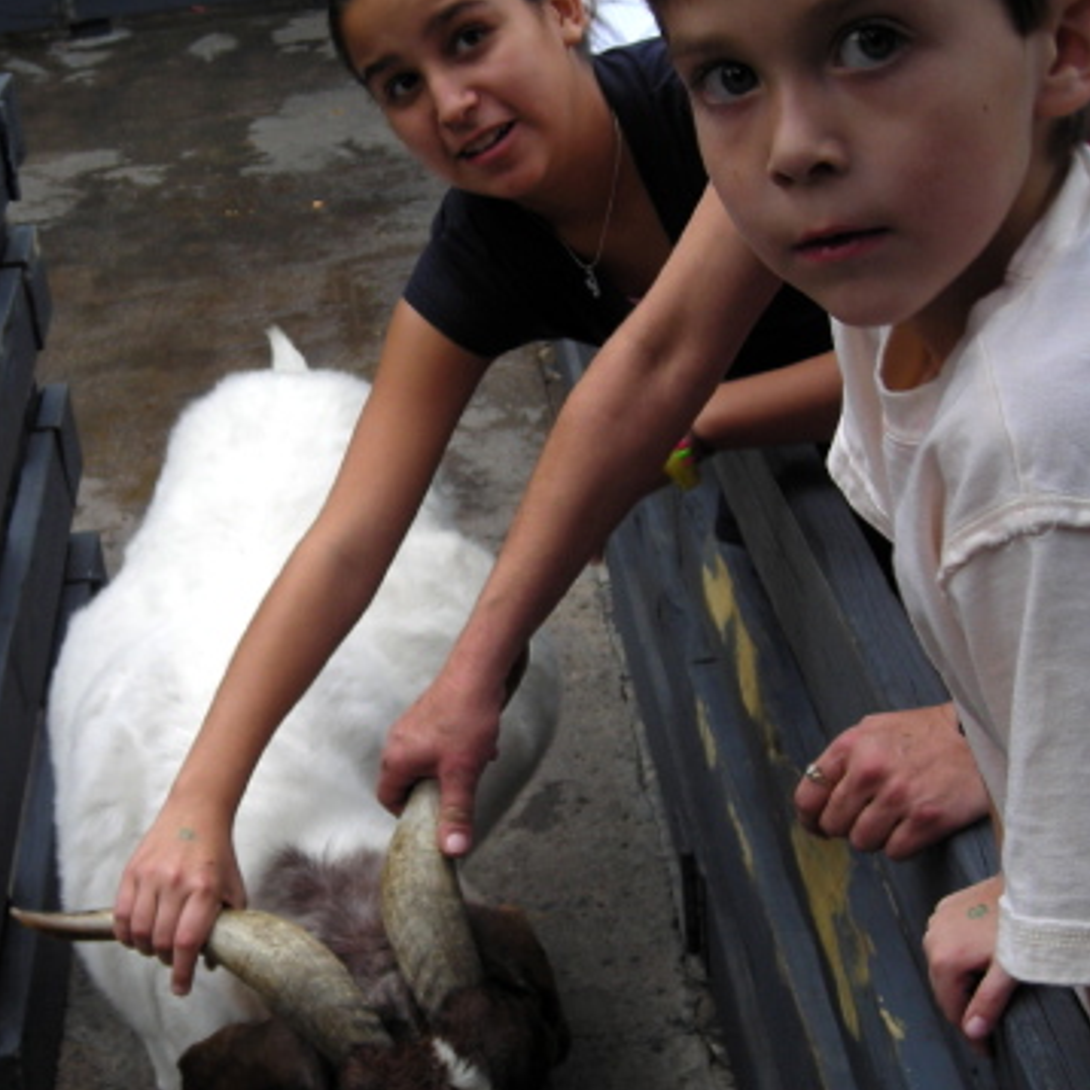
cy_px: 627
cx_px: 362
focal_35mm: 60
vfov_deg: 28.6
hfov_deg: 28.4
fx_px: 2137
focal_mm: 6.3
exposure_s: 1/87.6
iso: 50
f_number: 3.2
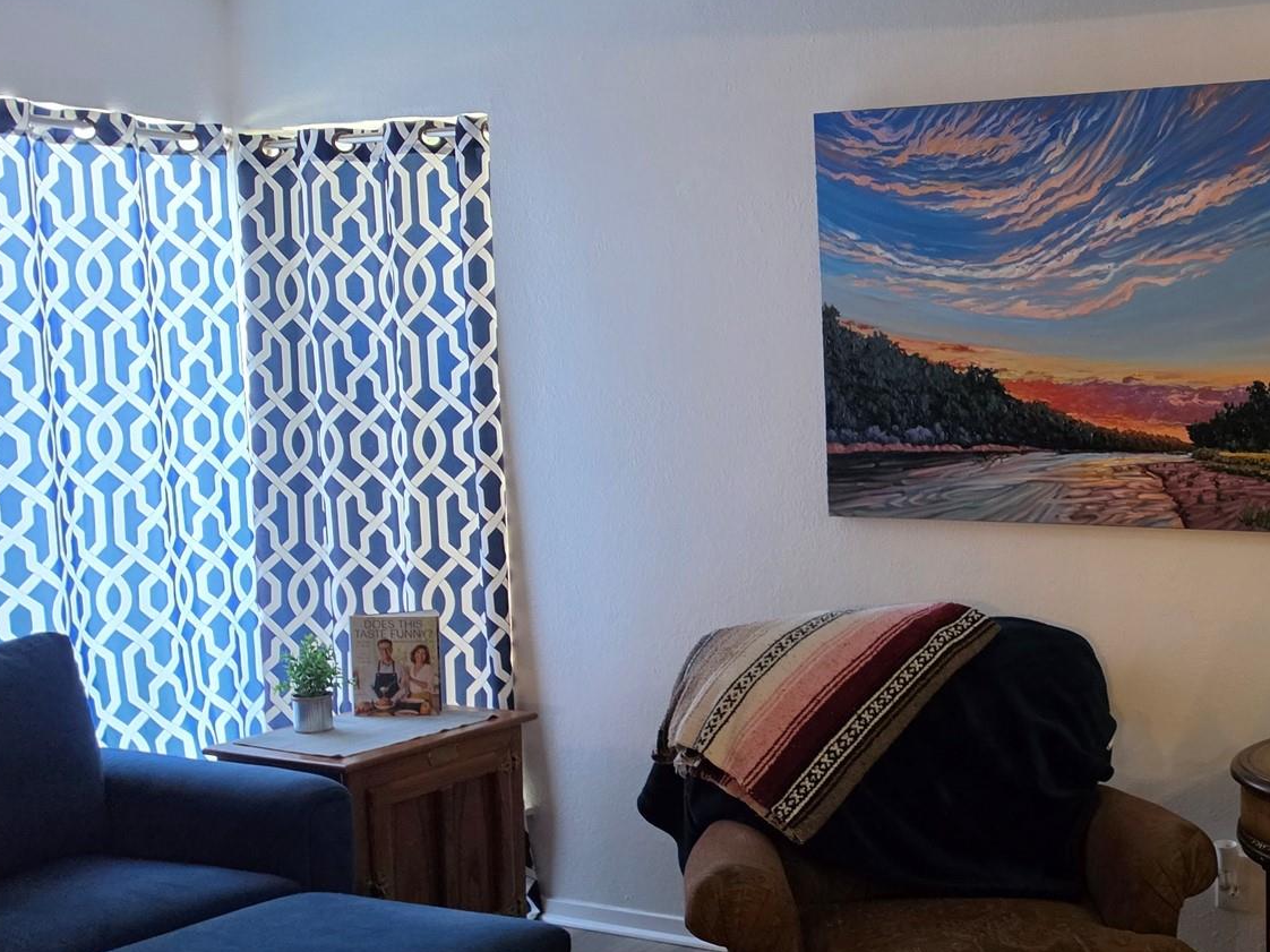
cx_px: 1144
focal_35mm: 42
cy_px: 567
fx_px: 1541
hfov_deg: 41.3
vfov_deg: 34.2
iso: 800
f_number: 1.4
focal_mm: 6.5
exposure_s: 1/120
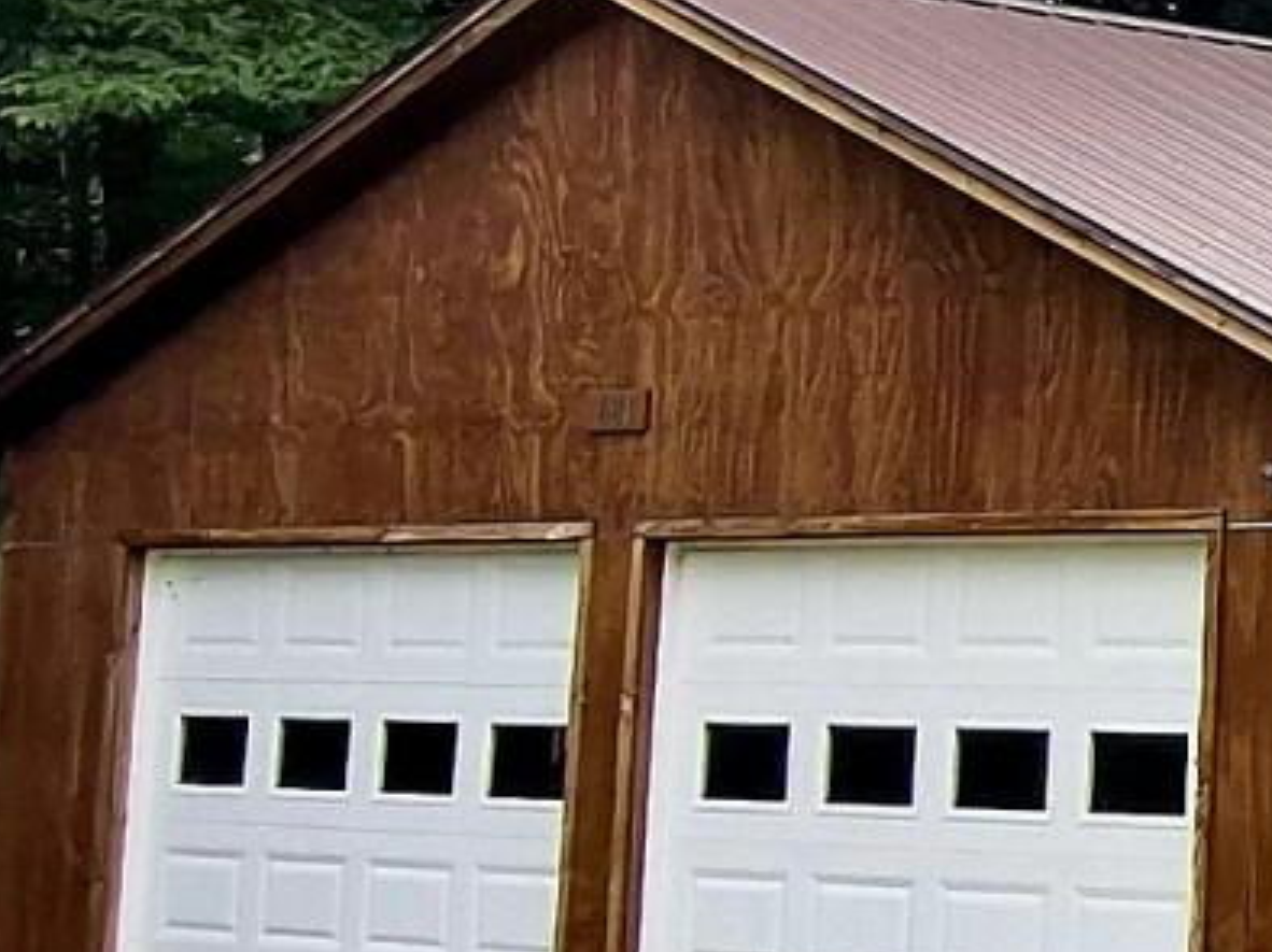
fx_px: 3636
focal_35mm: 99
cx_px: 2699
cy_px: 132
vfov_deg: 14.8
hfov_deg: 15.2
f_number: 2.2
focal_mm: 1.7
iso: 25
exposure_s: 1/476
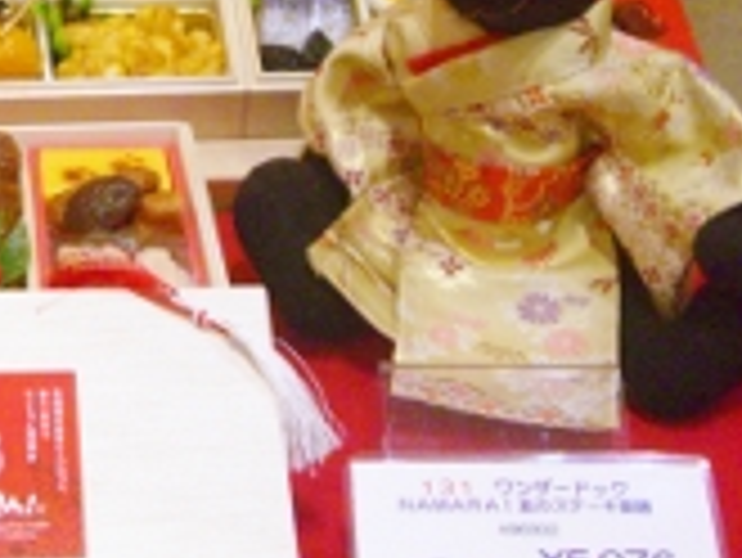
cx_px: 36
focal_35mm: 92
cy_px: 68
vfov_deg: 15.9
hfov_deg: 20.7
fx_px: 1973
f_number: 2.8
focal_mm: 7.9
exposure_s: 1/100
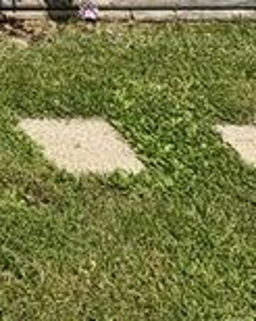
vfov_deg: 19.0
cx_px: -256
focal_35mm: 59
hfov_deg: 17.9
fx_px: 559
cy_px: -323
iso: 50
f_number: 2.2
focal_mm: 2.22
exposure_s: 1/3247
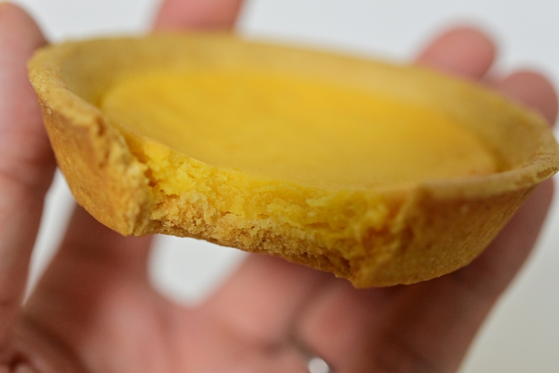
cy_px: 186
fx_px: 932
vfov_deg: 22.6
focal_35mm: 60
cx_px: 280
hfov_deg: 33.4
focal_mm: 60
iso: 6400
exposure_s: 1/200
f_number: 5
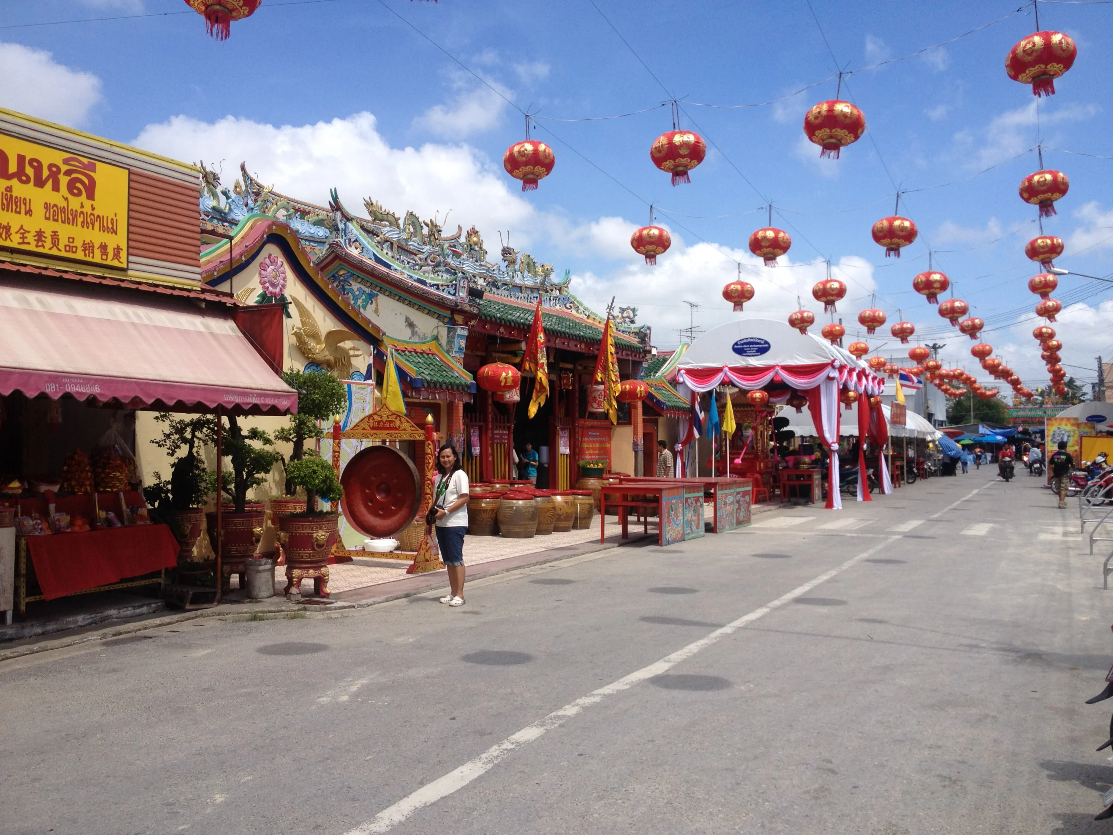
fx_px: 1125
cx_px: 556
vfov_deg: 40.7
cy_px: 418
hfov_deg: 52.6
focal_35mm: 35
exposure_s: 1/1727
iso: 64
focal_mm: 4.28
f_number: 2.4
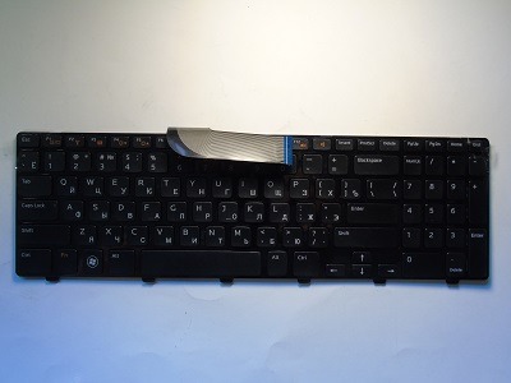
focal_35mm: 29
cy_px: 192
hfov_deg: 61.7
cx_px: 256
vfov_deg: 48.2
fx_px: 428
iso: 200
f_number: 4.5
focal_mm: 5.2
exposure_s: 1/8
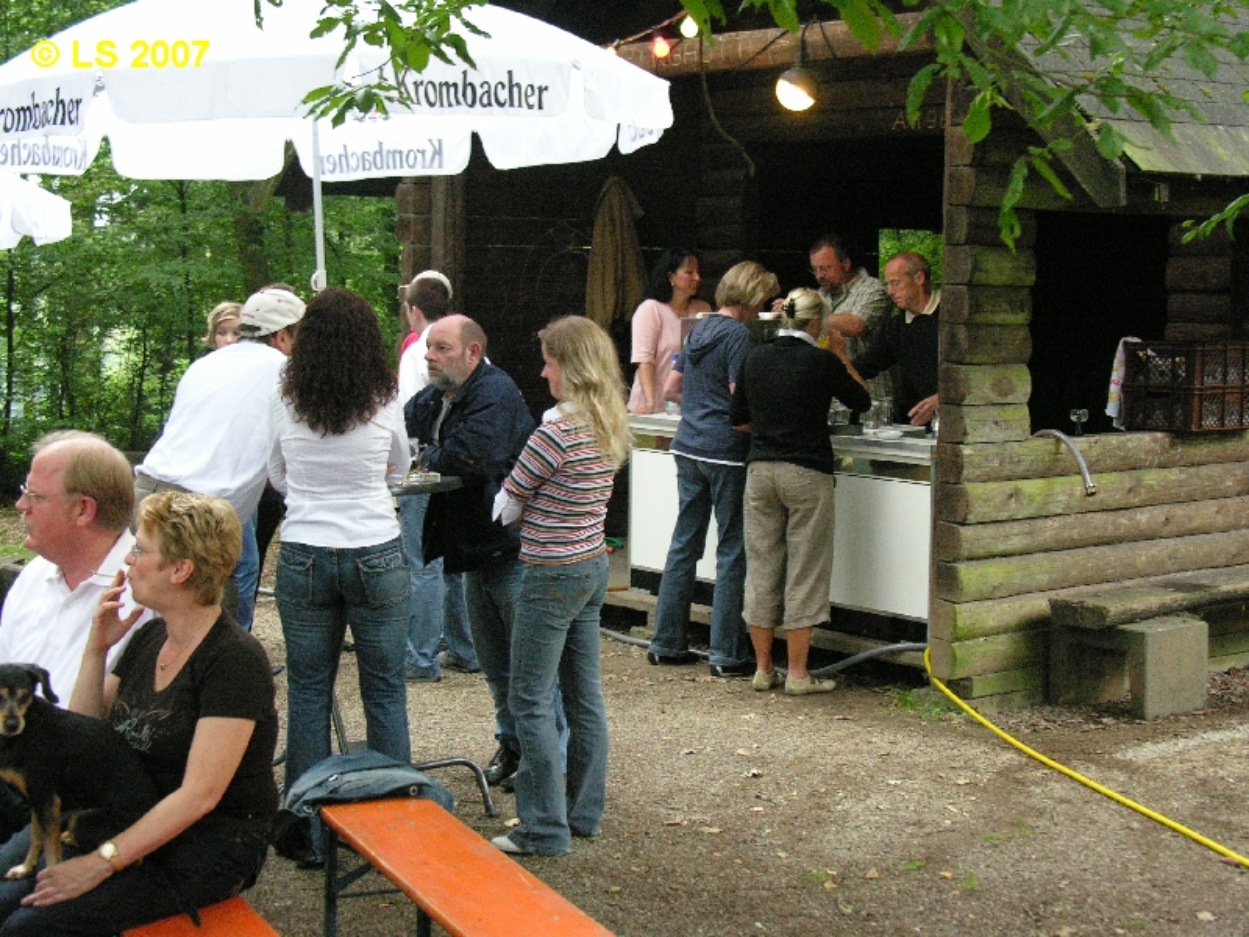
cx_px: 624
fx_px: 2129
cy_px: 468
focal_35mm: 59
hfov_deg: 32.7
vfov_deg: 24.8
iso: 400
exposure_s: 1/39.7
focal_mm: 15
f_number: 3.2
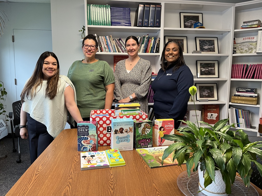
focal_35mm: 26
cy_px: 98
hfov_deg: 67.3
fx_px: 197
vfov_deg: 53.1
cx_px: 131
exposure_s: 1/60
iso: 160
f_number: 1.6
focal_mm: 5.1
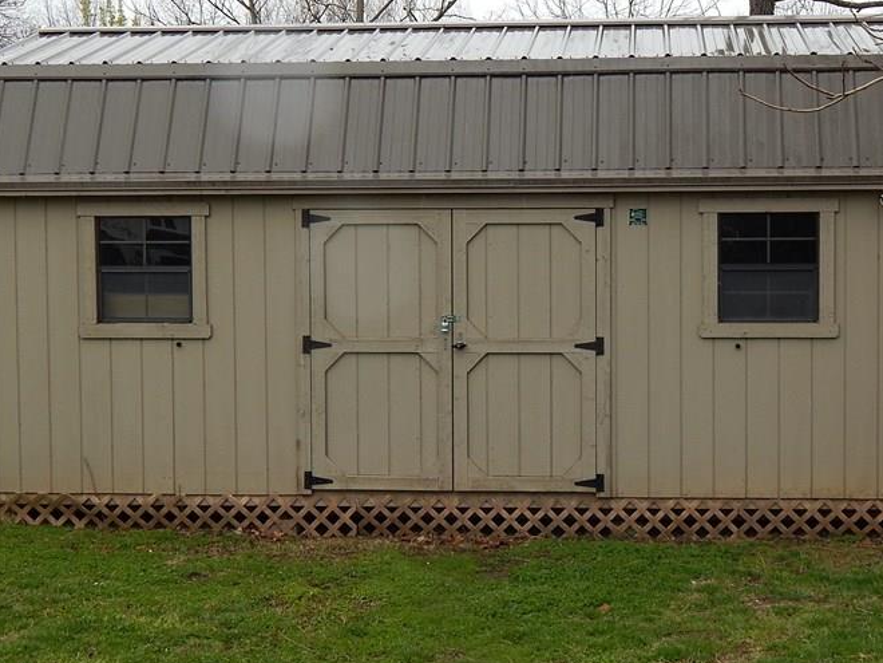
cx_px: 551
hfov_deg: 32.5
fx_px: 1505
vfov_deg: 24.8
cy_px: 316
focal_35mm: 59
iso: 125
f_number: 3.4
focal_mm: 6.8
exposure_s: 1/250
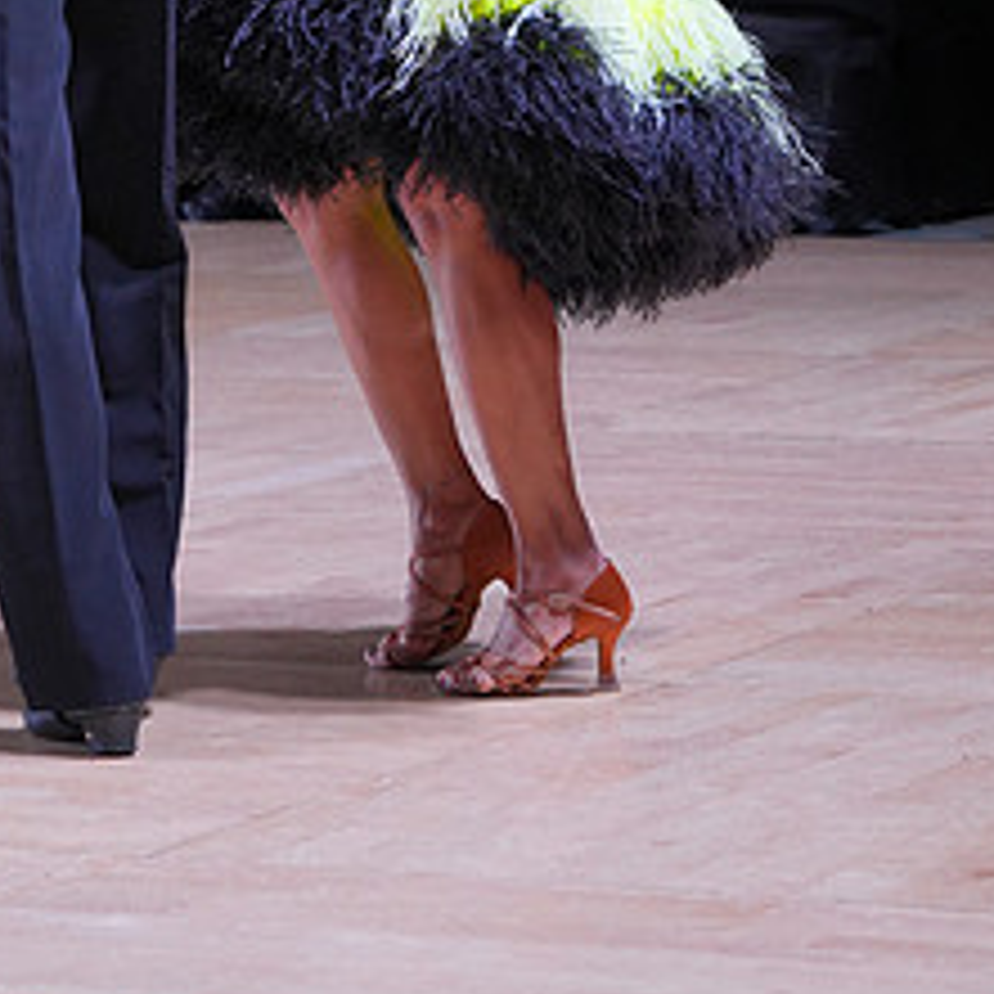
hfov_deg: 8.9
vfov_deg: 8.8
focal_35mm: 196
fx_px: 6368
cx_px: 268
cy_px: -157
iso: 2000
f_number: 5.6
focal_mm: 88
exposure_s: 1/400
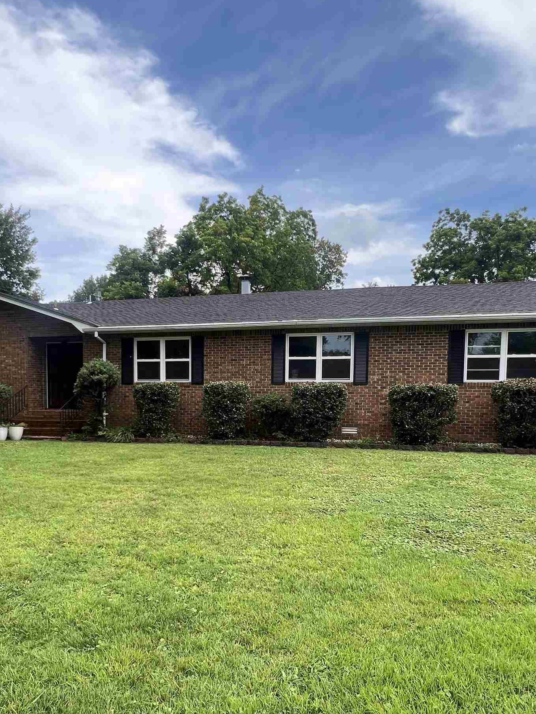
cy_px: 424
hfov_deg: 60.8
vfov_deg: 75.6
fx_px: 454
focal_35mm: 22
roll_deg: -0.3
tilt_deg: -4.5
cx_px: 227
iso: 32
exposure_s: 1/347
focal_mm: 1.57
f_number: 1.8
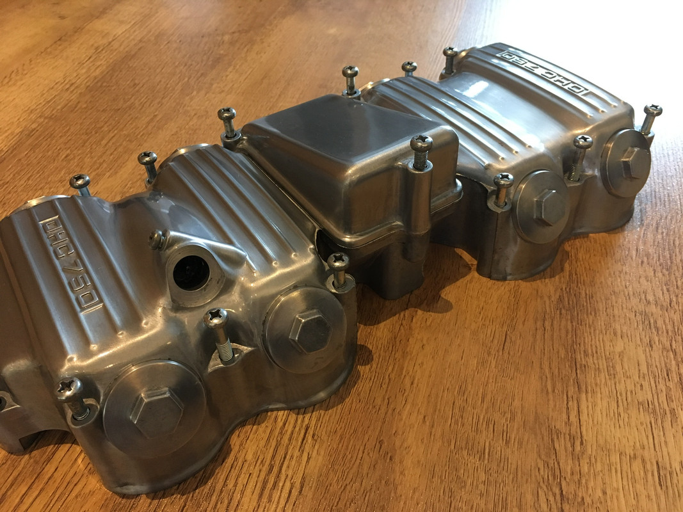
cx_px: 342
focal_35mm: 29
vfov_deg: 48.2
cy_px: 256
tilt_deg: -43.7
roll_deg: +0.6
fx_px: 572
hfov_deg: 61.7
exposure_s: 1/33
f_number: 2.2
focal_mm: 4.15
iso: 200
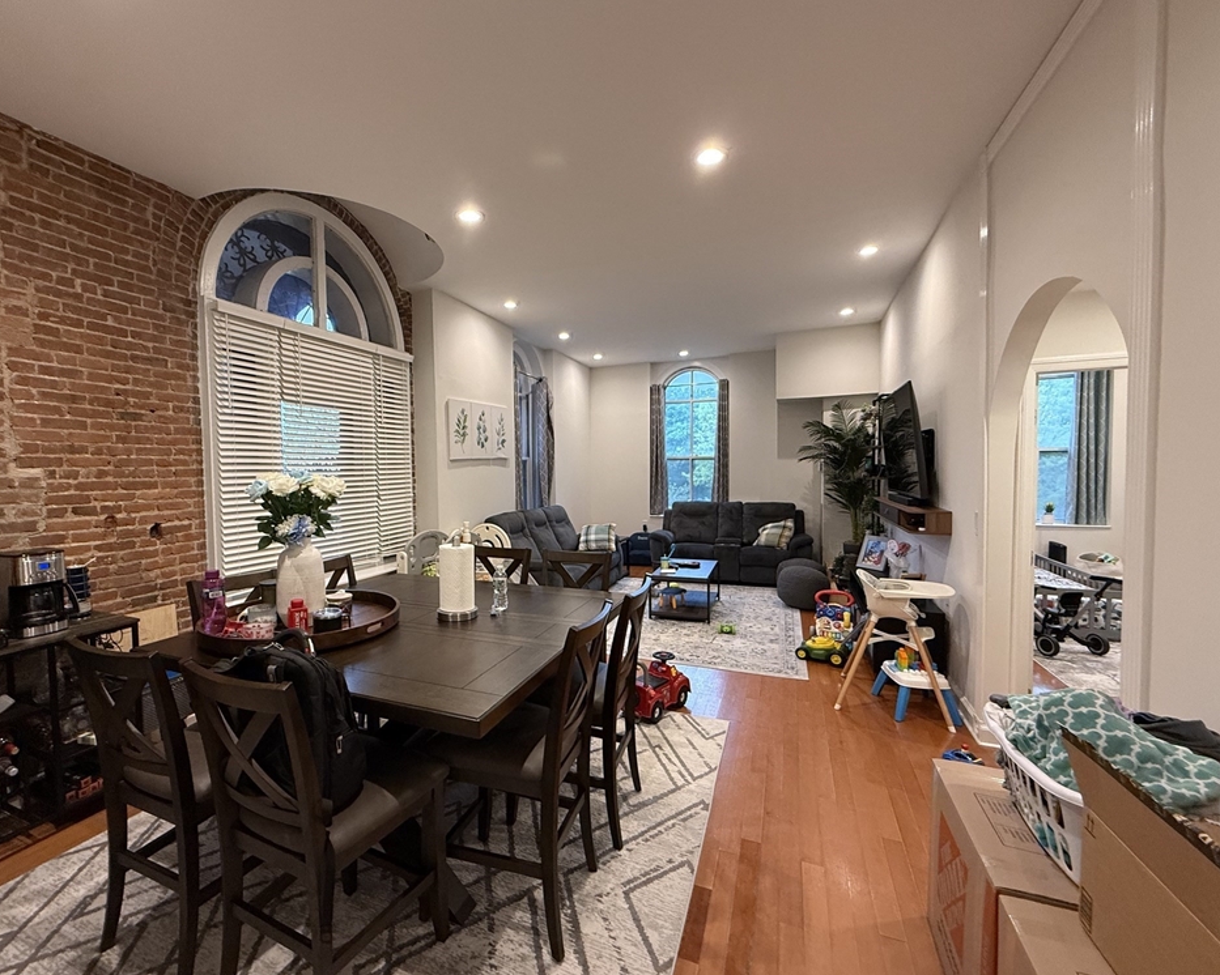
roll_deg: +0.1
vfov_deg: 84.0
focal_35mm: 15
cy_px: 489
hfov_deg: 96.5
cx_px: 553
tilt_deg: -2.2
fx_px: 541
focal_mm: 2.22
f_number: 2.2
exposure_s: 1/60
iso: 320
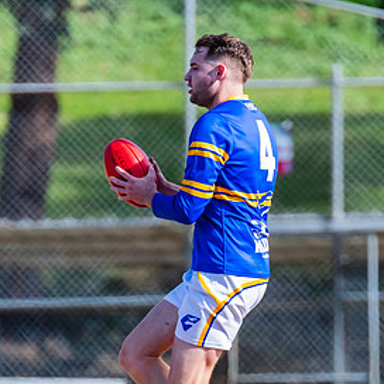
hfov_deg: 1.4
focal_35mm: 1286
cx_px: 236
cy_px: 266
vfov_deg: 1.4
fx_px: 16140
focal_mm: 420
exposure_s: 1/1600
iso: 640
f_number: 6.3
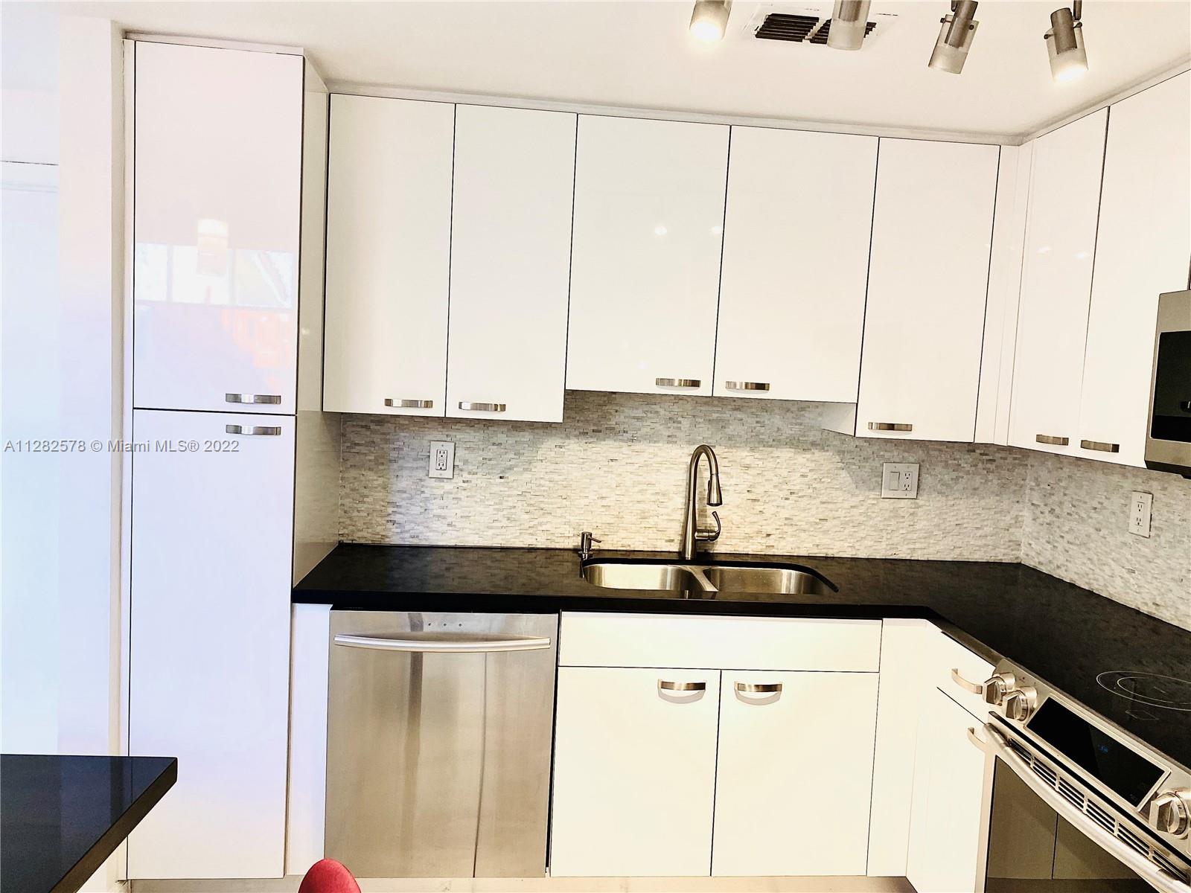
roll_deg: -2.7
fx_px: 895
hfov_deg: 67.3
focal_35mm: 26
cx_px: 596
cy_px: 446
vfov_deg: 53.1
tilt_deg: -3.8
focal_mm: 4.25
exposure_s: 1/60
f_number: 1.8
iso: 64
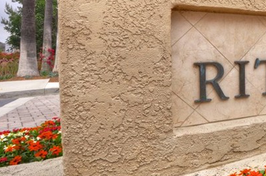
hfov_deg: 39.2
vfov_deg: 34.5
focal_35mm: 38
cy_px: 53
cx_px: 307
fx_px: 280
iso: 200
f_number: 11
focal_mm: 10
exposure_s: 1/250
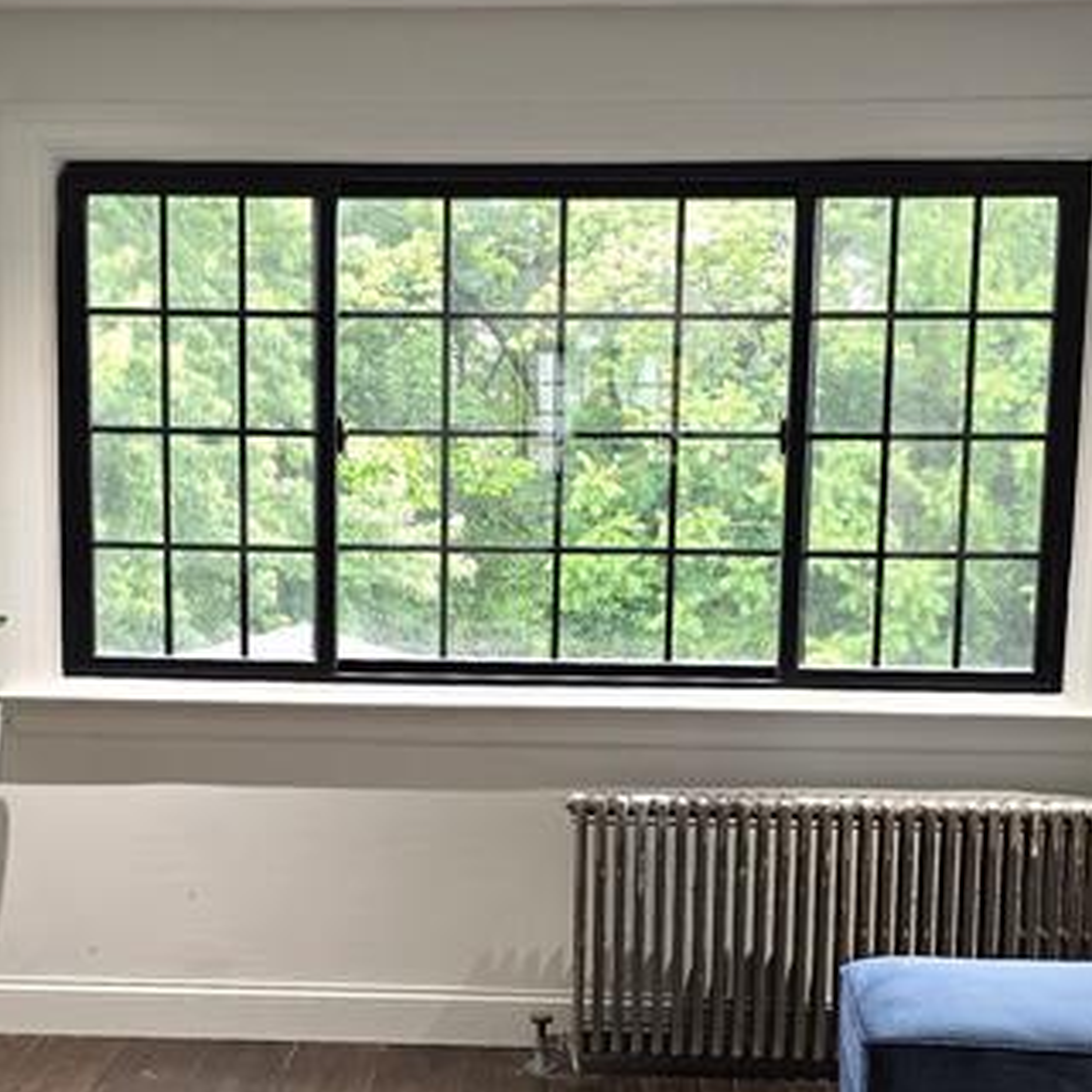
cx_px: 457
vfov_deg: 26.1
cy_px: 833
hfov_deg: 26.5
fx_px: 2320
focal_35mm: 65
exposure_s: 1/120
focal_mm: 6.3
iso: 250
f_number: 1.7
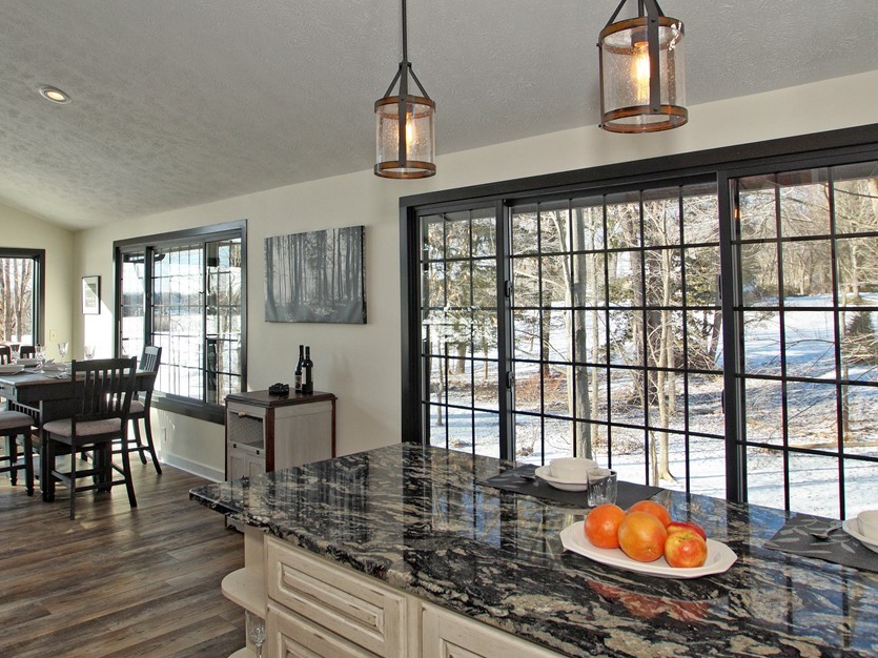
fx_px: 523
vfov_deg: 64.3
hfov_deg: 79.4
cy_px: 316
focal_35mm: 21
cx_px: 370
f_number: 4.5
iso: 125
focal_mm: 11
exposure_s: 1/160
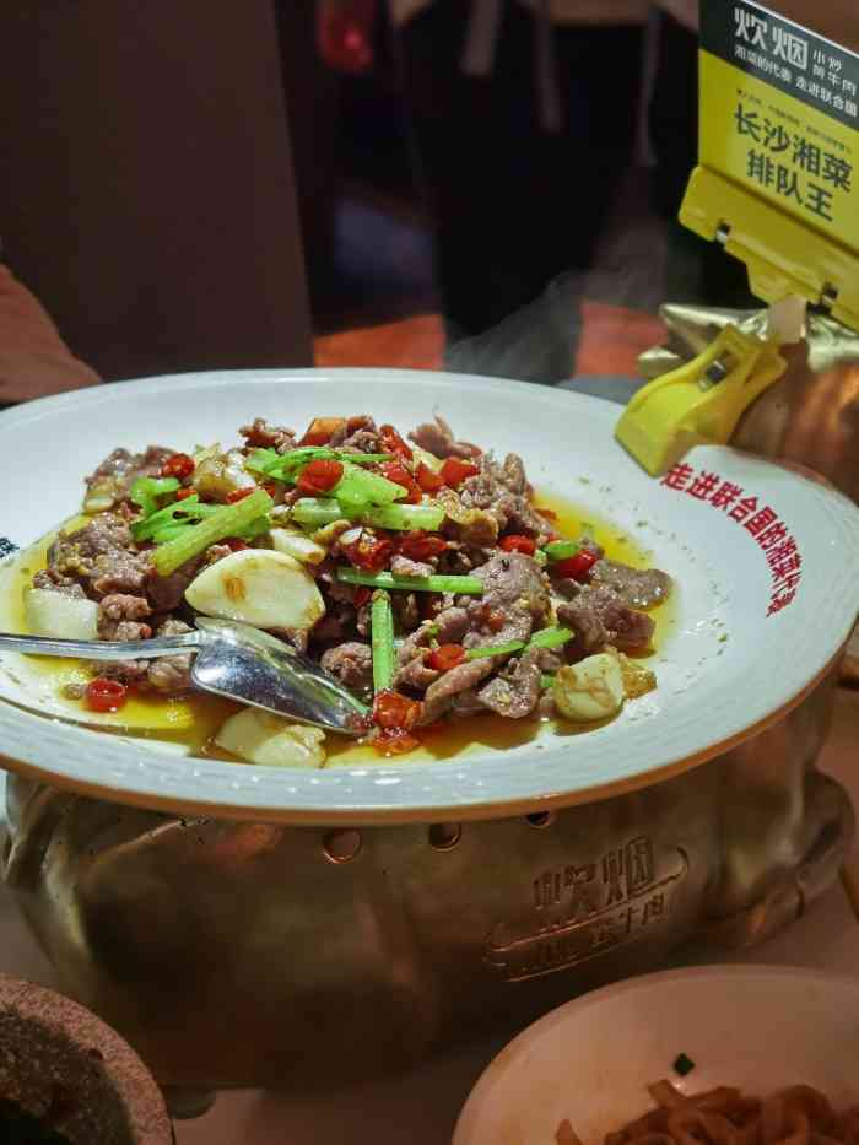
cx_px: 430
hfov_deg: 27.0
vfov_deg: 35.5
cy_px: 572
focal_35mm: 54
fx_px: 1786
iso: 100
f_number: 4
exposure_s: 1/100
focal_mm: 6.71
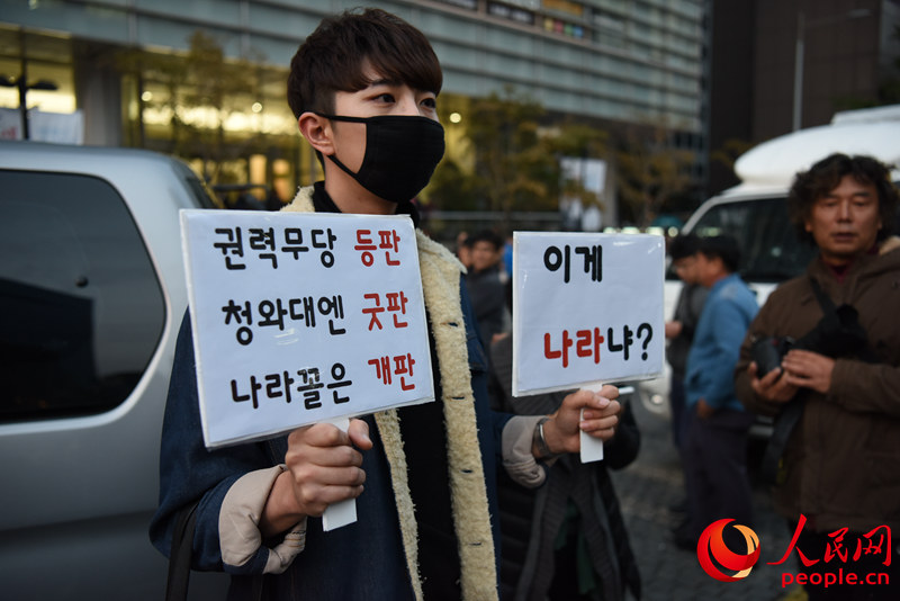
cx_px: 450
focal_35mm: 34
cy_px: 300
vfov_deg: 38.9
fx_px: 850
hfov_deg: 55.8
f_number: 2.8
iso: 1000
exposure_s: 1/125
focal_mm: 34
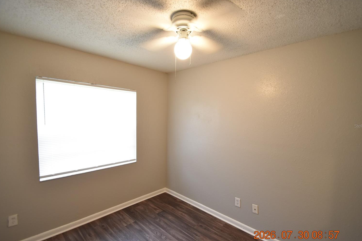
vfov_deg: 73.7
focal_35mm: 16
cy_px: 126
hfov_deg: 96.7
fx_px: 161
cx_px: 183
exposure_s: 1/30
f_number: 3.5
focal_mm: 10
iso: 800
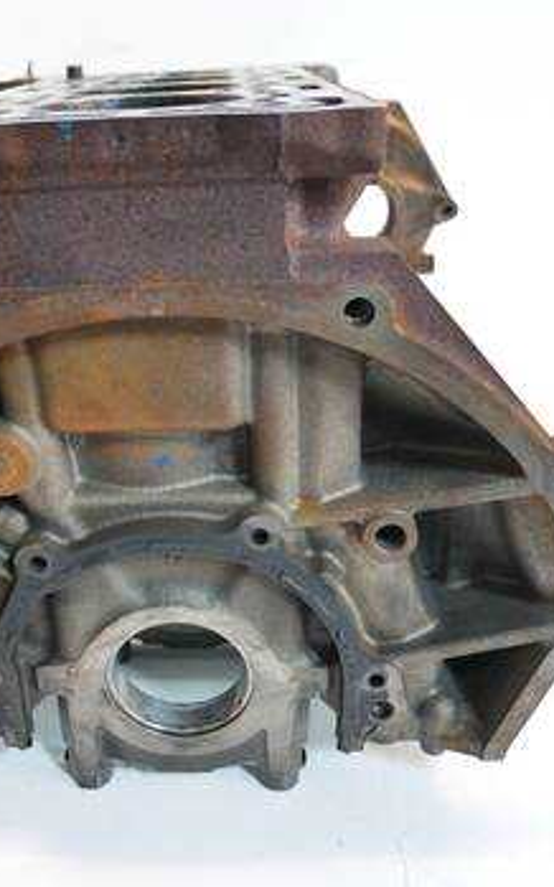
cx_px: 163
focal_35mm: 35
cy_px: 435
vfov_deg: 55.3
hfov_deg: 35.7
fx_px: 846
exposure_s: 1/60
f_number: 3.5
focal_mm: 12
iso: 500
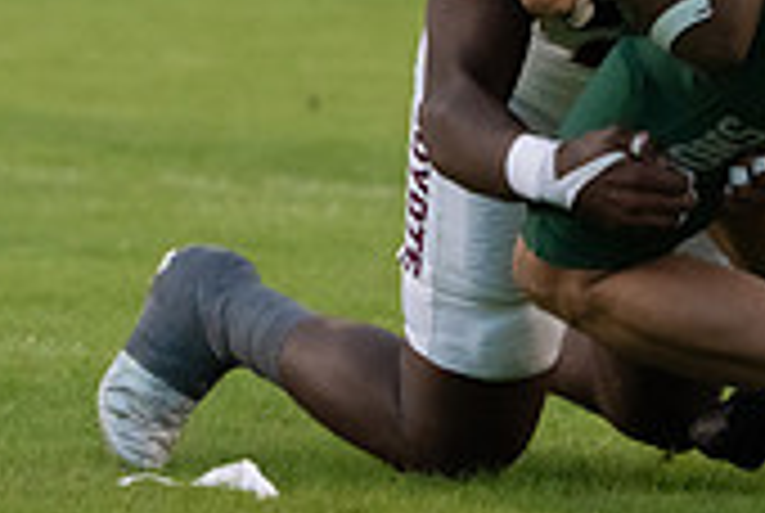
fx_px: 23926
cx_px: 522
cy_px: -331
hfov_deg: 1.8
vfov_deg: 1.2
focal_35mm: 1124
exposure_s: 1/1250
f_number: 5.6
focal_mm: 330
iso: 6400
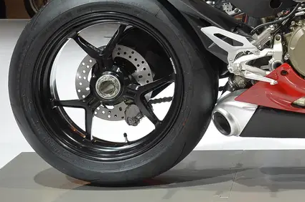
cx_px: 338
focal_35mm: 96
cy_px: -13
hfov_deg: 20.3
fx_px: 812
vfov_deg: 13.9
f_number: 7.1
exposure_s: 1/250
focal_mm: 34
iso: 800
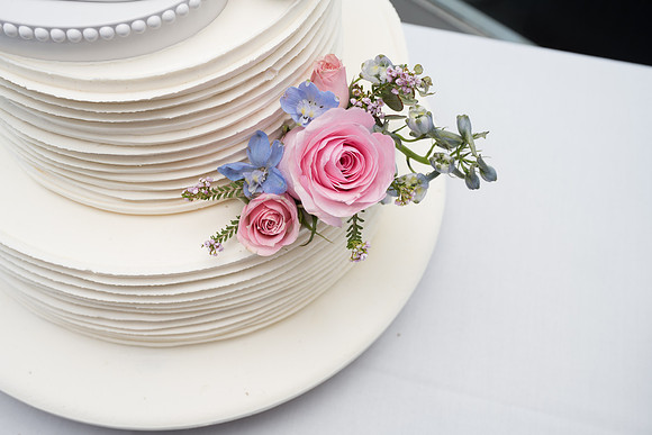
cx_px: 326
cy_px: 218
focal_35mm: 39
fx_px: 706
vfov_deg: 34.2
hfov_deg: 49.5
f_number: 8
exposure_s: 1/100
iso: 160
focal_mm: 39
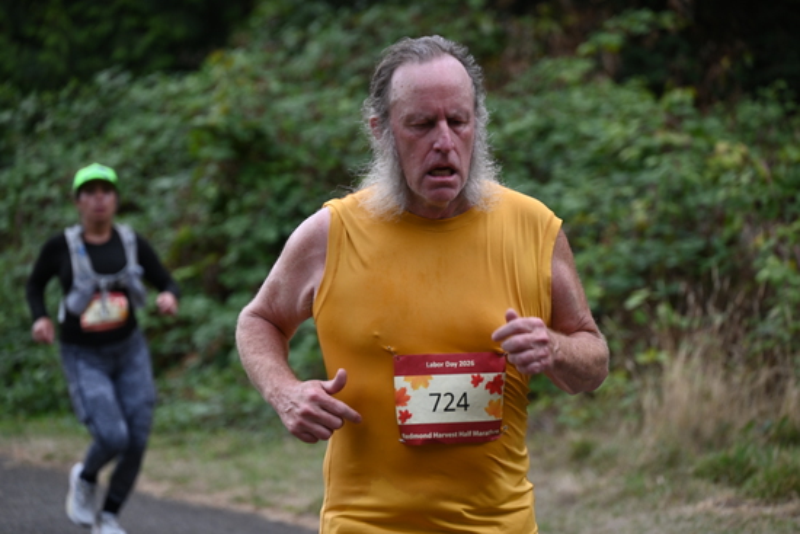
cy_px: 267
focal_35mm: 200
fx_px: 4445
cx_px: 400
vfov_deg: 6.9
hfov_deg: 10.3
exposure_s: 1/500
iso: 400
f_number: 6.3
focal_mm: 200
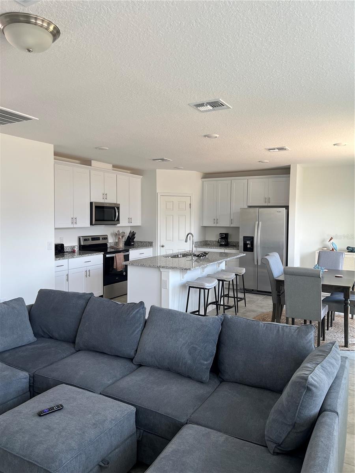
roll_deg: -0.2
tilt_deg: -2.0
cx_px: 178
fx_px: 356
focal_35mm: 26
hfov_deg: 53.1
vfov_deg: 67.3
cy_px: 236
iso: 80
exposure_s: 1/121
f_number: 1.5
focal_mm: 5.7
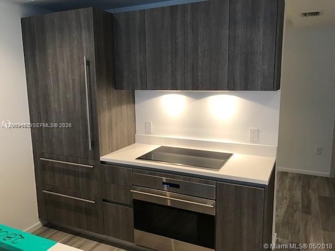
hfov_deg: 63.4
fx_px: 271
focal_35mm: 28
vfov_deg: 49.7
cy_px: 126
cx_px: 168
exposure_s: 1/20
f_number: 1.8
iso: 40
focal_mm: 3.99
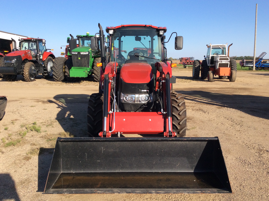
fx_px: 248
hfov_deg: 56.9
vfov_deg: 44.1
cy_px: 100
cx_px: 134
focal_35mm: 32
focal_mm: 3.3
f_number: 2.4
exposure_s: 1/1021
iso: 32
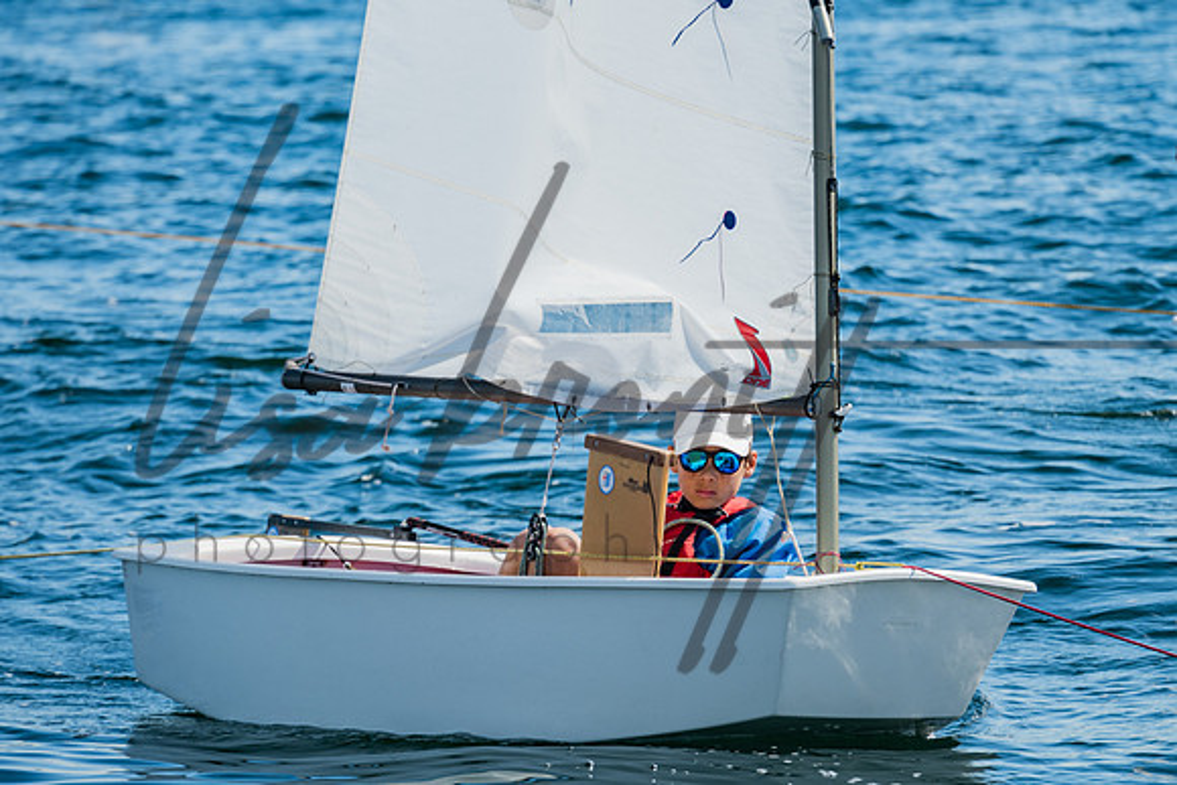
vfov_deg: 4.7
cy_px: 428
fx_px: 9520
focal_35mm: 291
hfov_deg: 7.1
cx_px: 655
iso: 100
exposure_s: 1/200
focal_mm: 200
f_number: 6.3
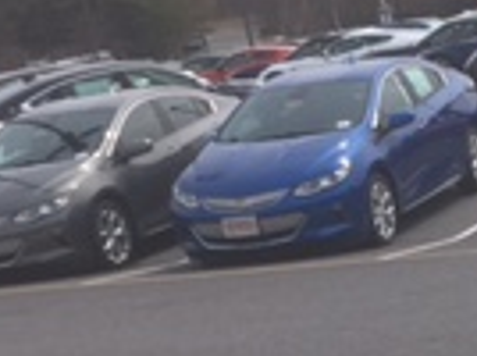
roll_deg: +8.2
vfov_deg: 10.1
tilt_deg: -18.4
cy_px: 619
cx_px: 644
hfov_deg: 13.6
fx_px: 1912
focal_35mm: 139
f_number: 2.2
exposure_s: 1/2564
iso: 25
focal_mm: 4.15
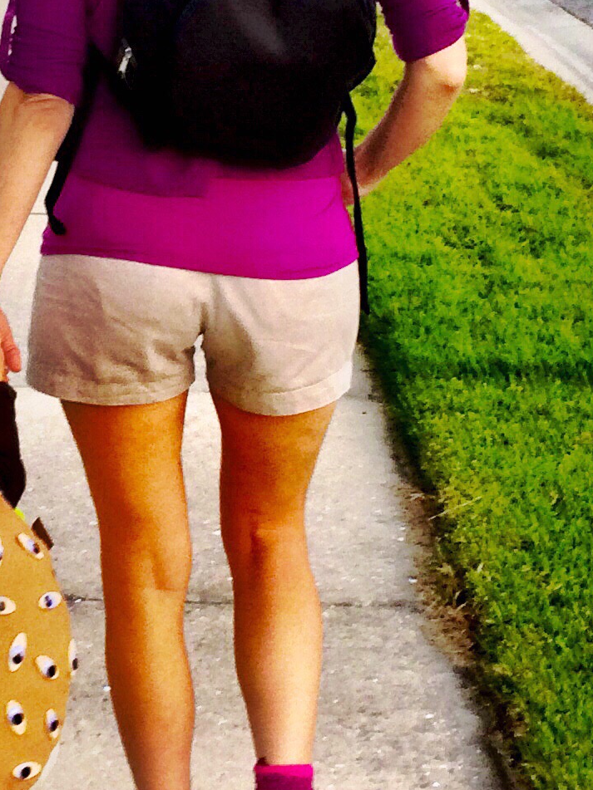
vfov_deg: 19.0
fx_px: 2353
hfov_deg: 14.3
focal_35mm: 103
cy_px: 249
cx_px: 96
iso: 40
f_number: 2.2
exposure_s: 1/120
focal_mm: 4.12
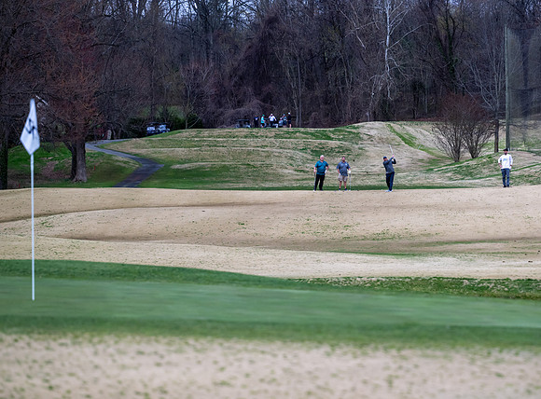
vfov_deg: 7.6
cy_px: 228
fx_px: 2995
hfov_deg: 10.3
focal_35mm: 193
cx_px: 353
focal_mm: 135
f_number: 3.2
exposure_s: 1/3200
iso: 560
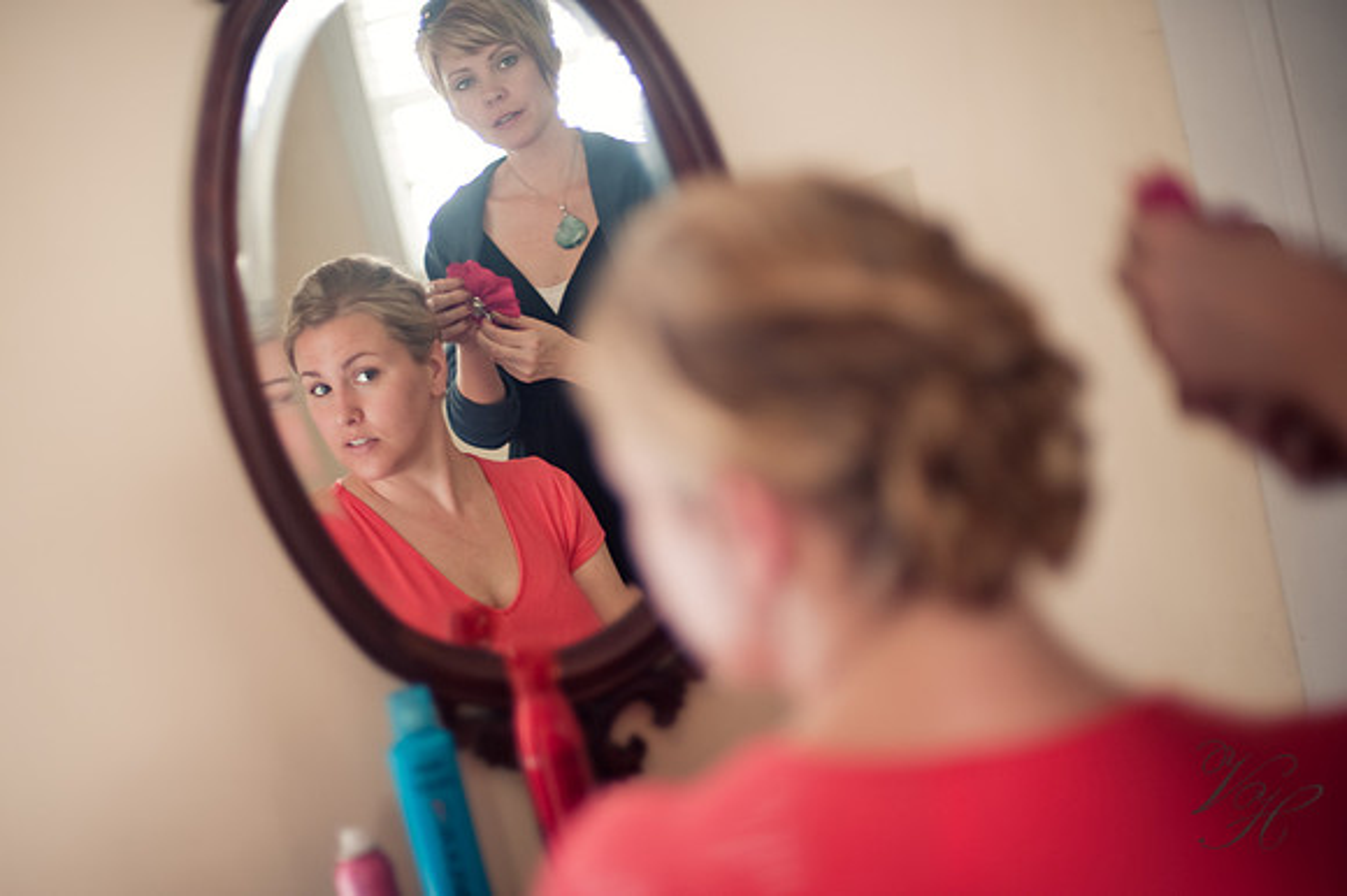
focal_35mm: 50
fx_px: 1870
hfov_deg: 39.6
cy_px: 448
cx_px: 674
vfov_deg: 27.0
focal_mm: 50
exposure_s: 1/100
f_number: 1.4
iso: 200
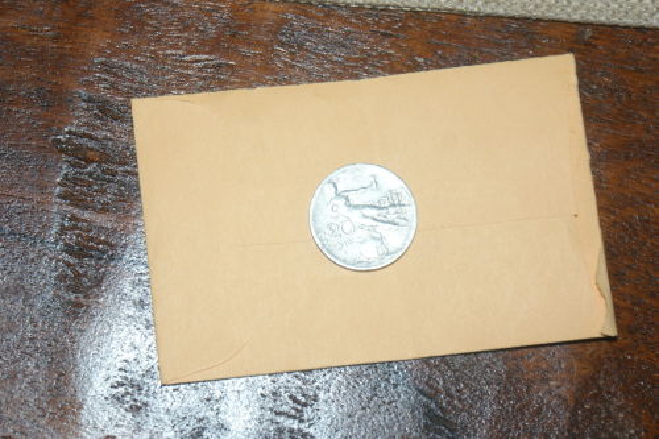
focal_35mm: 90
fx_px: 1647
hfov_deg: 22.6
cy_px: 220
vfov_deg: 15.2
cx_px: 330
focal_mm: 60
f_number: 5.6
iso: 400
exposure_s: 1/100
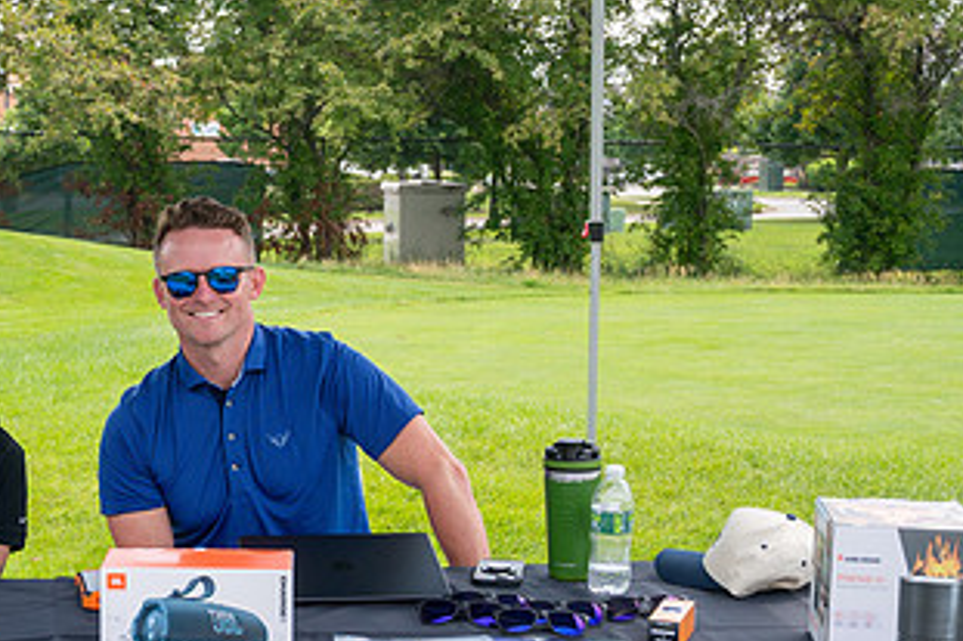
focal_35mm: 68
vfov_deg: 19.9
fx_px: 1818
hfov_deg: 28.8
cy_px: 433
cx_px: 151
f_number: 6.3
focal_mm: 33.5
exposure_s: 1/400
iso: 250
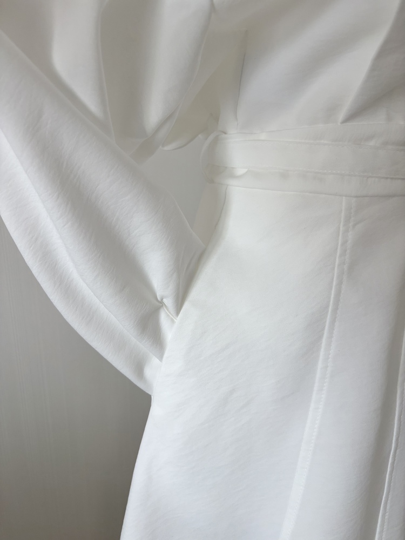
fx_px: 406
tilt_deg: -16.2
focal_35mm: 26
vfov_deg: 67.3
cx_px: 202
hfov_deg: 53.1
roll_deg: -1.5
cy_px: 270
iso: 100
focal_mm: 5.96
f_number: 1.6
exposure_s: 1/121
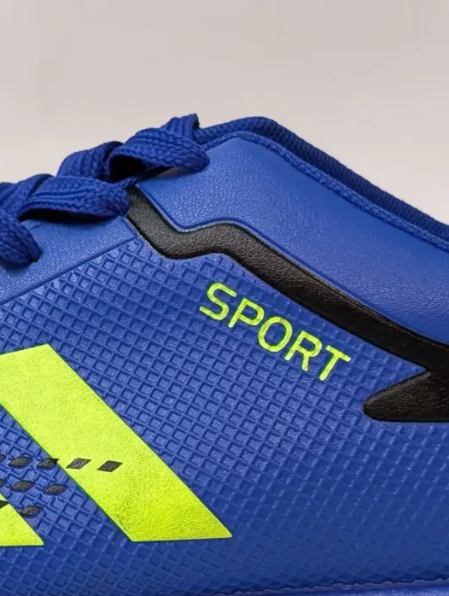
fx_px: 1517
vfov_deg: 21.9
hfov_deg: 16.8
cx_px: 130
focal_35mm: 88
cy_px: 475
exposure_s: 1/25
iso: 118
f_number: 1.68
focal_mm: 6.9
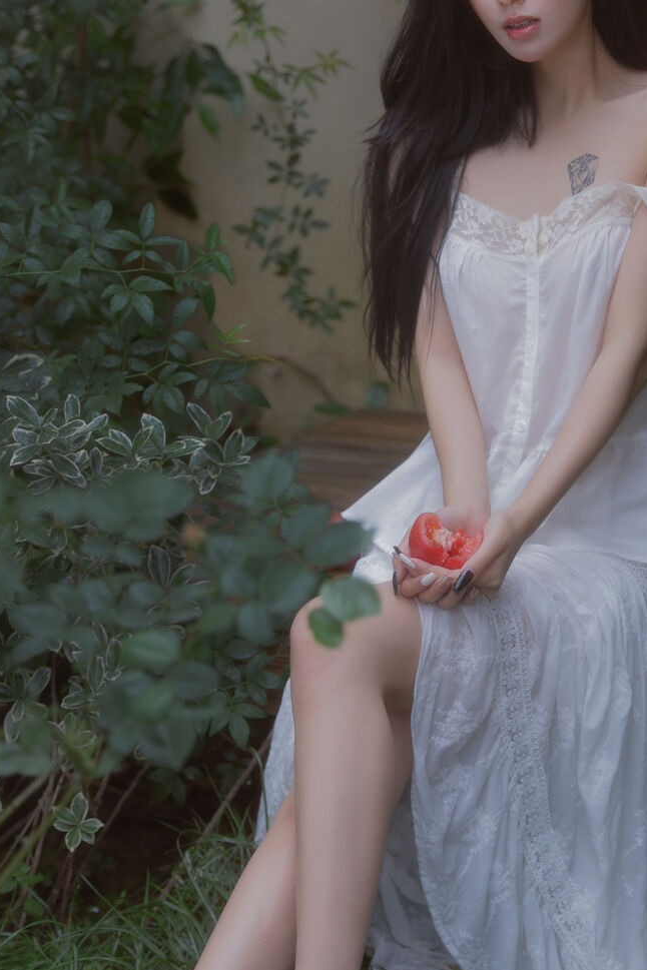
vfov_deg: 19.6
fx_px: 2803
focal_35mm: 104
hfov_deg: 13.1
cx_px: 483
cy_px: 444
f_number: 2.8
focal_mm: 57
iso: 100
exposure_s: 1/320
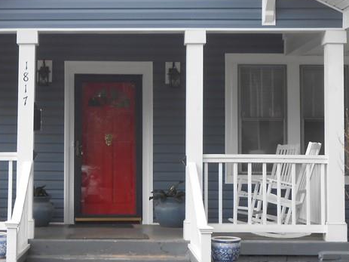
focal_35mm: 84
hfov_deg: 23.2
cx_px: 124
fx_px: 847
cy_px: 110
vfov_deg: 17.6
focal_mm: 6.8
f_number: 4.2
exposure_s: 1/30
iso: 80
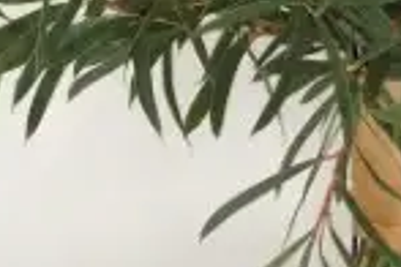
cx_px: 423
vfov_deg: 7.7
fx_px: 1960
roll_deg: +0.0
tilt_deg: -24.4
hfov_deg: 11.5
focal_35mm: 176
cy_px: -38
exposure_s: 1/100
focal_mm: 6
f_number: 2.4
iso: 25
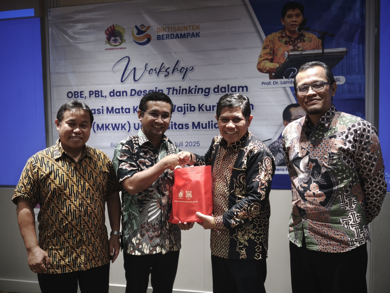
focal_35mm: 35
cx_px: 195
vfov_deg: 40.7
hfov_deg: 52.6
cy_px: 146
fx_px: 394
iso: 320
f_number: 1.4
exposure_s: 1/50
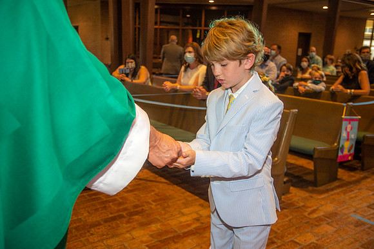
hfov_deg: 54.5
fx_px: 363
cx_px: 187
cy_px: 124
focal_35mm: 35
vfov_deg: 37.8
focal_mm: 35
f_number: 5
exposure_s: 1/200
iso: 1600
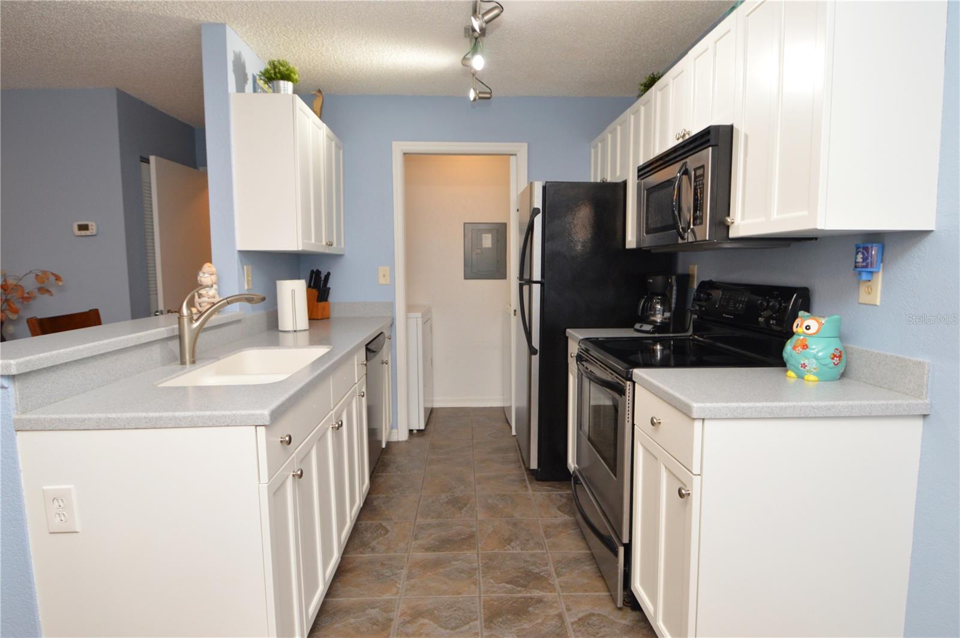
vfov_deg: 67.3
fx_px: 479
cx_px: 480
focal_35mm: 18
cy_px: 319
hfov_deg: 90.1
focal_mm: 12
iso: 500
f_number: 4
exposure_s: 1/60
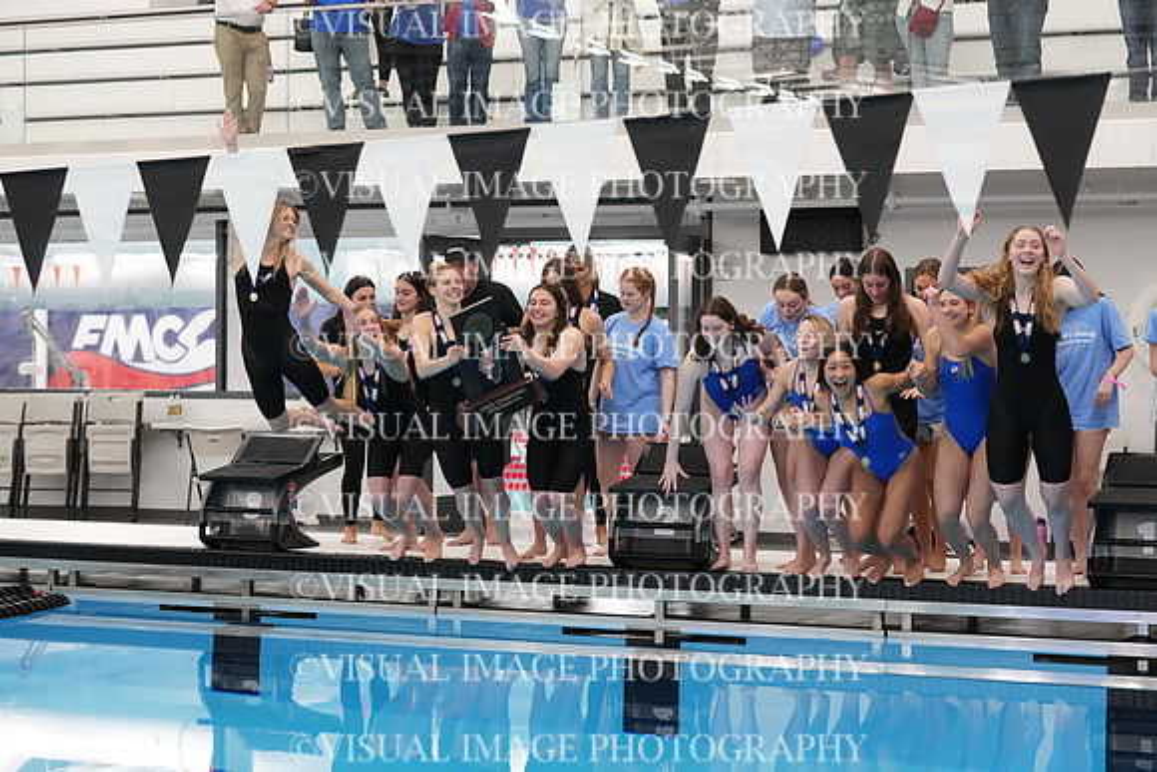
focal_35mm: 71
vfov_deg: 19.2
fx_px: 2282
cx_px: 578
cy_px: 386
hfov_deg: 28.4
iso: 6400
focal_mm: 71
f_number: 4
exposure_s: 1/800
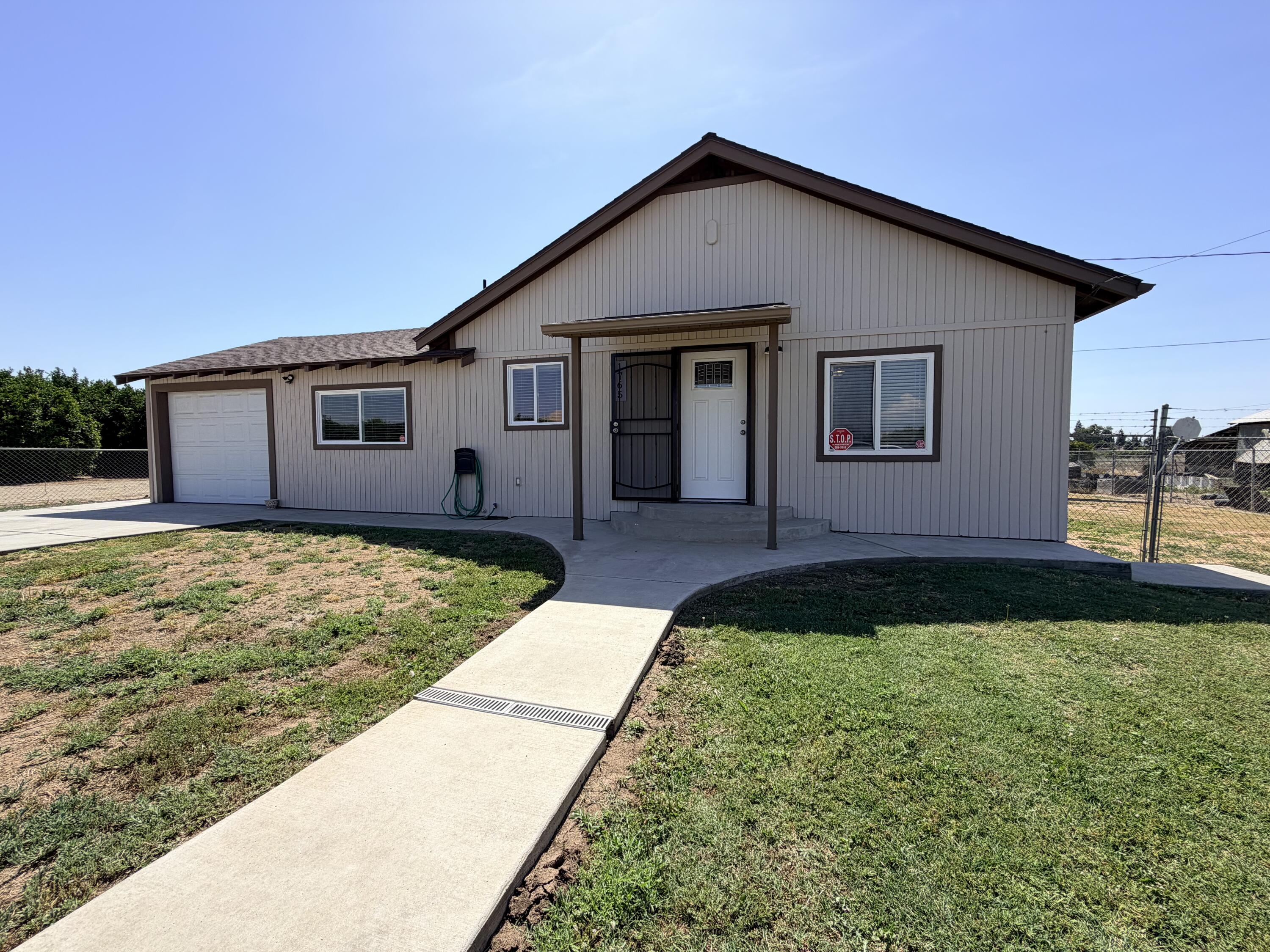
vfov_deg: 85.7
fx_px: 514
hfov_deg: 102.1
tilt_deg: -3.1
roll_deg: +0.5
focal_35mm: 14
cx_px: 635
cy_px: 476
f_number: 2.2
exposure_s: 1/901
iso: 20
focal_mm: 2.22
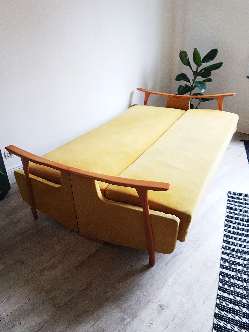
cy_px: 166
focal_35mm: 26
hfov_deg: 53.1
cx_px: 124
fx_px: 249
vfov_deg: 67.3
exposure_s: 1/20
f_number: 1.7
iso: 200
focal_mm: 4.2
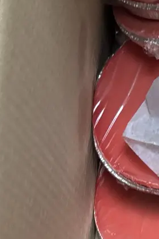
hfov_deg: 10.4
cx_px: 295
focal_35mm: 123
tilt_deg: -74.6
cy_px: 130
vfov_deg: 16.7
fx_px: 815
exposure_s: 1/87
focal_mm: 5.96
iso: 125
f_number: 1.6
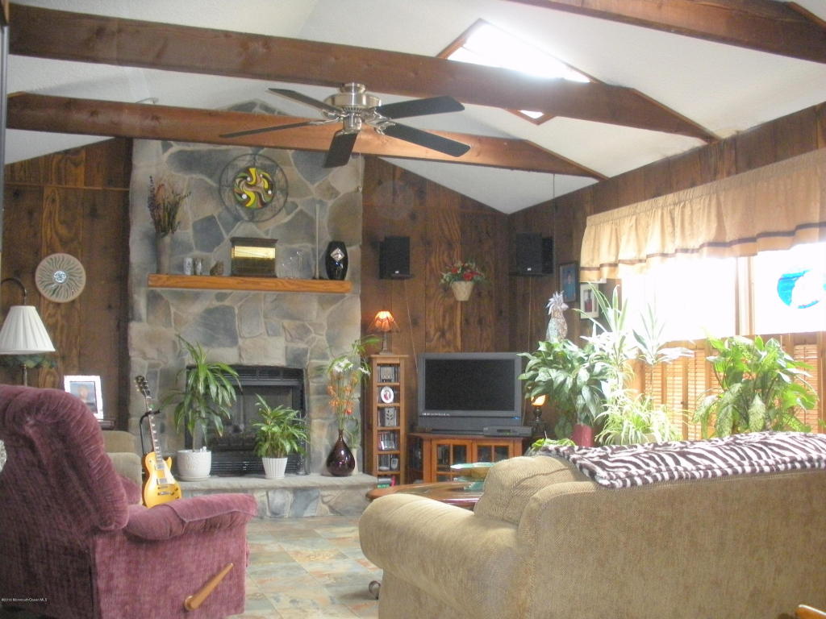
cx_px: 413
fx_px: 835
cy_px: 310
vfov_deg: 40.7
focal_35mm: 35
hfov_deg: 52.6
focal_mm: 6.3
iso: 400
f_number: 3.5
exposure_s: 1/30
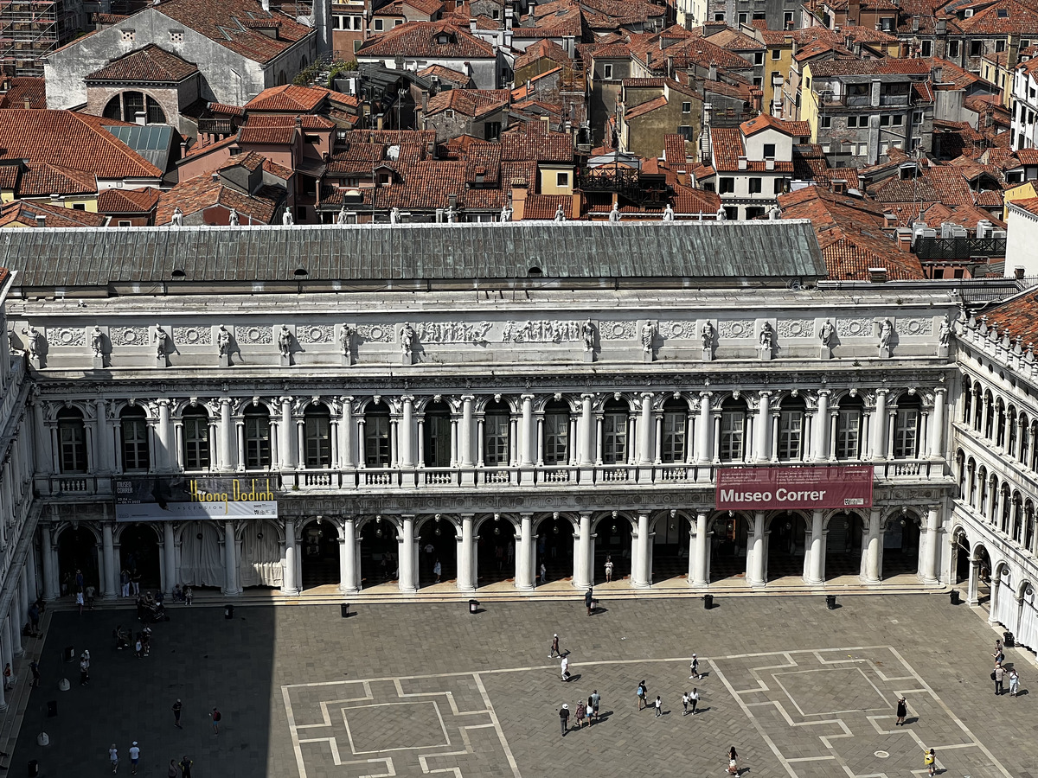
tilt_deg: -16.9
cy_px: 389
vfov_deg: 19.1
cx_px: 519
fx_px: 2309
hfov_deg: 25.3
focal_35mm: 77
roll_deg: +0.2
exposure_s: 1/943
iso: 32
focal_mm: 9
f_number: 2.8
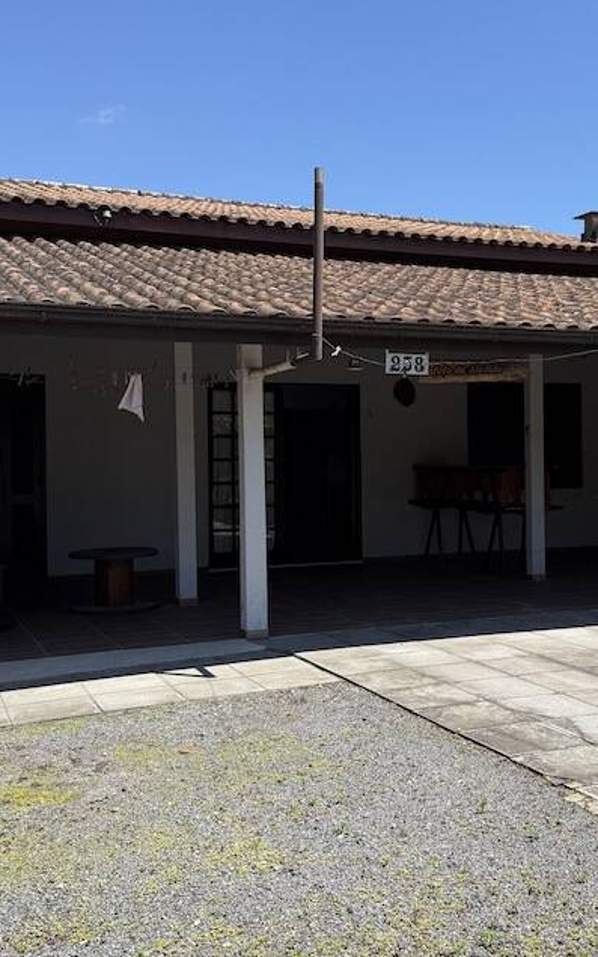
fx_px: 1069
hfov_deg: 31.1
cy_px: 463
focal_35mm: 41
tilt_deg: +0.2
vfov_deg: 48.2
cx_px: 381
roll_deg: +0.8
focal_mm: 6.76
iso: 80
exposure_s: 1/4167
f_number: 1.78
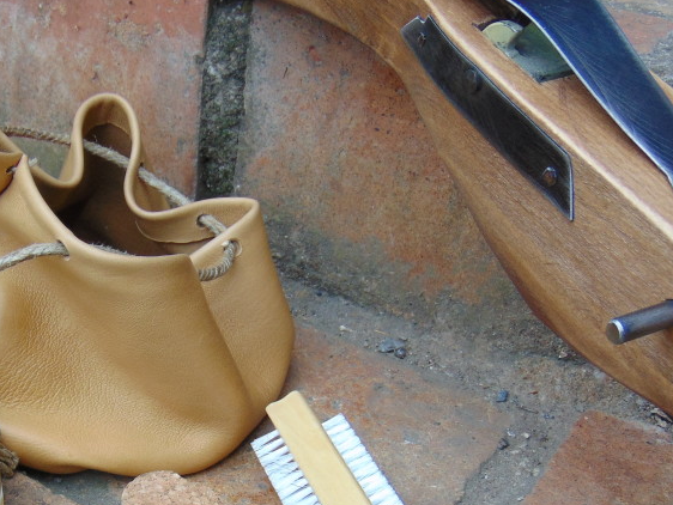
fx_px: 1381
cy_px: 406
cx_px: 165
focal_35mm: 71
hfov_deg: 27.0
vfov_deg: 20.5
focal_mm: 6.9
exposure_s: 1/80
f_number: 3.3
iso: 80
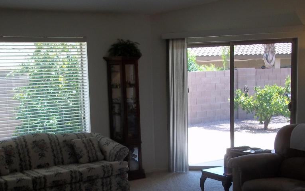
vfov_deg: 25.2
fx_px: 424
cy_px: 130
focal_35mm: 51
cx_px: 121
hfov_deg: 39.4
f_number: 3.1
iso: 80
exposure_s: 1/80
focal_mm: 6.5
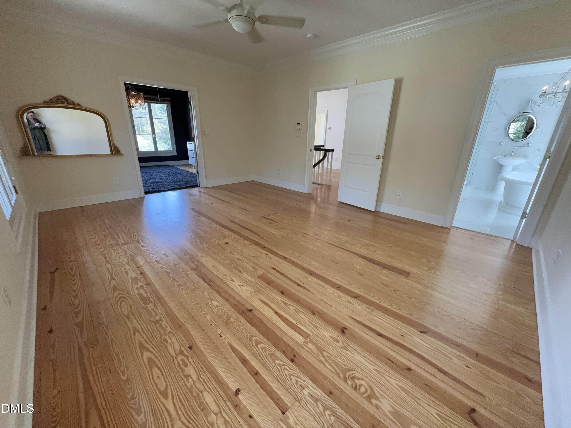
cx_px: 286
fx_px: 231
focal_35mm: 14
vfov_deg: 85.7
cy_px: 214
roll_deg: -1.0
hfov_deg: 102.1
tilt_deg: -19.0
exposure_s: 1/120
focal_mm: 2.22
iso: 250
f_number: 2.2
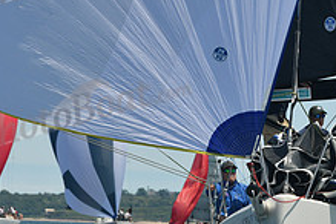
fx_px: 4200
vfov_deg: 3.1
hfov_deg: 4.6
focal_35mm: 450
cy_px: 170
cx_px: 272
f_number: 9
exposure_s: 1/640
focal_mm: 170
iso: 320
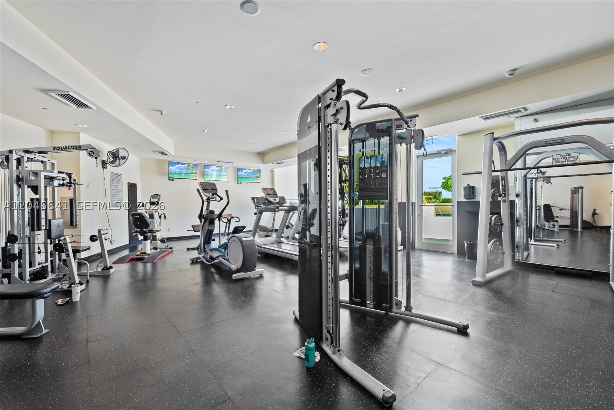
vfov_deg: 81.3
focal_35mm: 14
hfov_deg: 104.2
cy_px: 205
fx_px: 239
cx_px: 307
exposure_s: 1/25
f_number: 8
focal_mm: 14
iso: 200
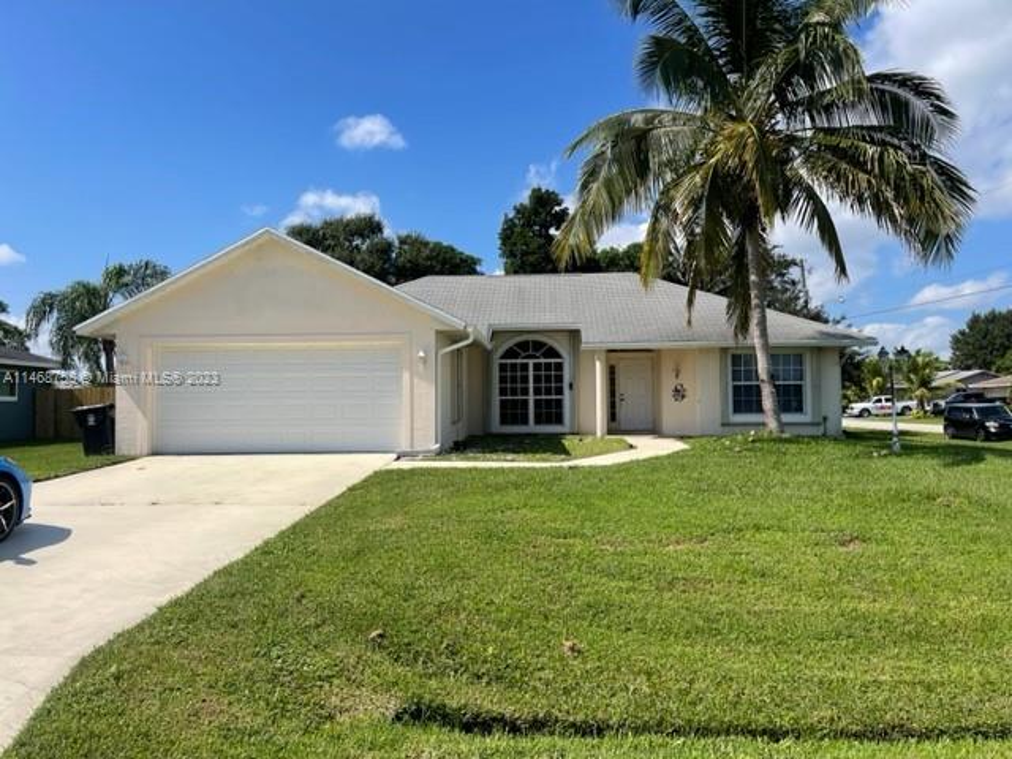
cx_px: 506
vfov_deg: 53.1
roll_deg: +0.4
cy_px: 380
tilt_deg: +0.5
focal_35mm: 26
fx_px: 760
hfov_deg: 67.3
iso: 32
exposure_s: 1/4525
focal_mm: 5.1
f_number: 1.6
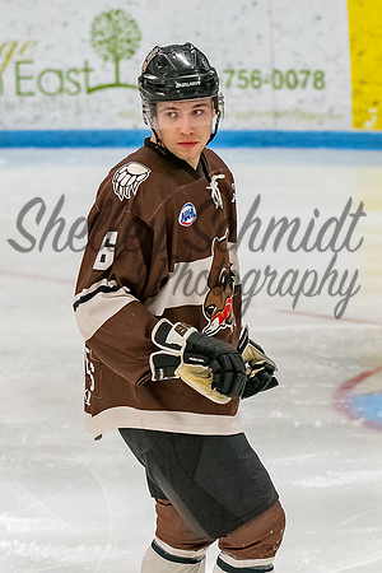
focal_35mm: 318
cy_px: 256
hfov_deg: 4.3
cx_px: 169
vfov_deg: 6.5
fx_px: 5069
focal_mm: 116
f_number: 3.5
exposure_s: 1/800
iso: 2500
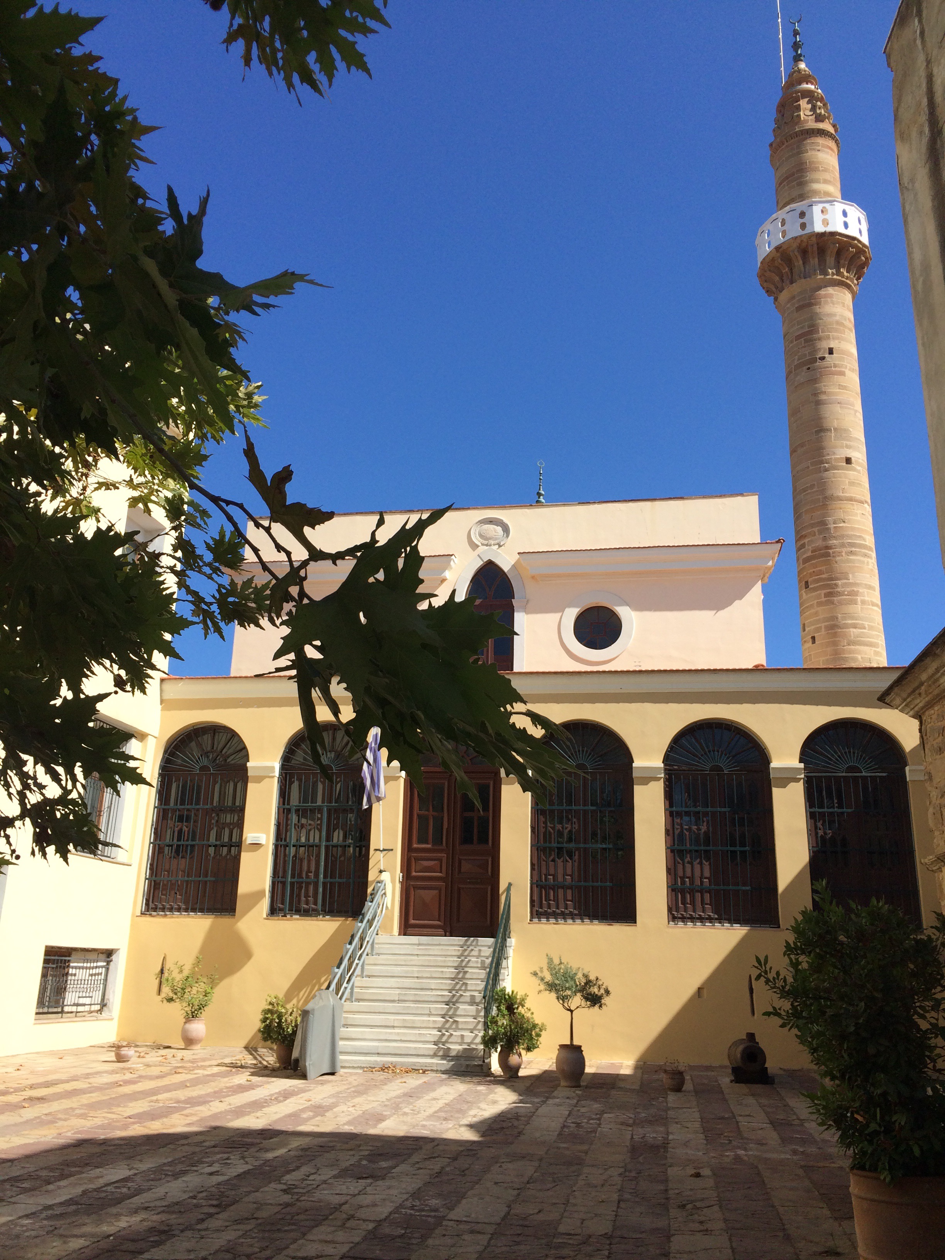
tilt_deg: +17.8
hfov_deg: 48.2
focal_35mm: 29
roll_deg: -0.9
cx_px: 472
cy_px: 630
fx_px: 1056
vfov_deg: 61.7
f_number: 2.2
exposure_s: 1/2283
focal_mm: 4.15
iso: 32
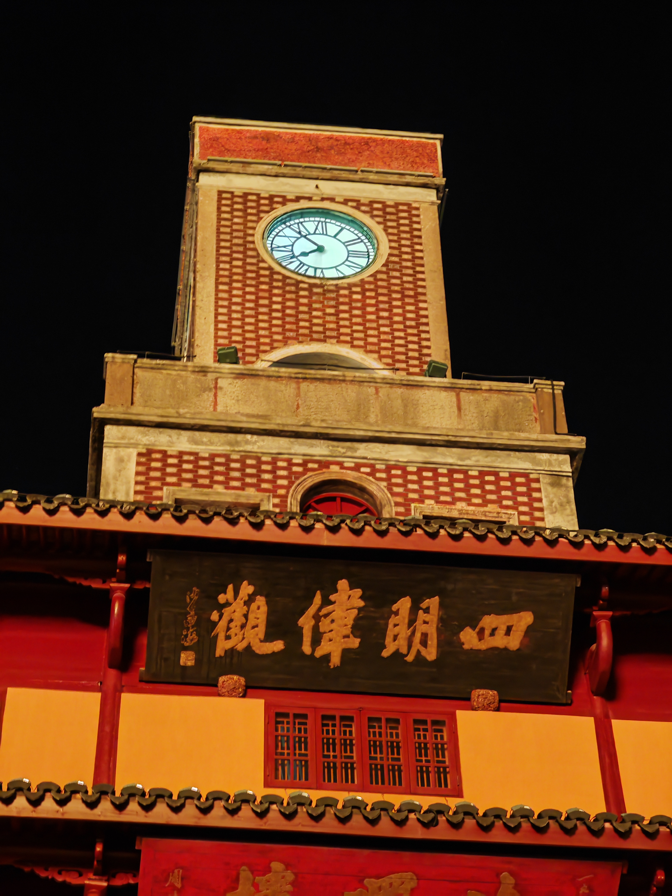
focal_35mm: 95
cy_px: 448
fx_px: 2459
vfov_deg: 20.7
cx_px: 336
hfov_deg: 15.6
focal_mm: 14.92
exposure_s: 1/17
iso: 2000
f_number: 3
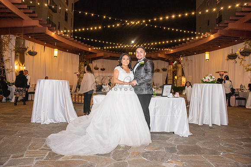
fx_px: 173
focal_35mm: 25
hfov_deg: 71.8
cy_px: 84
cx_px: 126
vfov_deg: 51.6
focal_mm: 24
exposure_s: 1/160
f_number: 4
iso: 1600
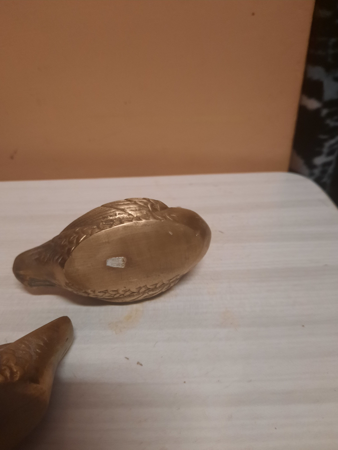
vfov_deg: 69.4
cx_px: 169
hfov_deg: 54.9
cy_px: 225
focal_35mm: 25
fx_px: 325
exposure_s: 1/50
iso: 320
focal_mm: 4.6
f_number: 2
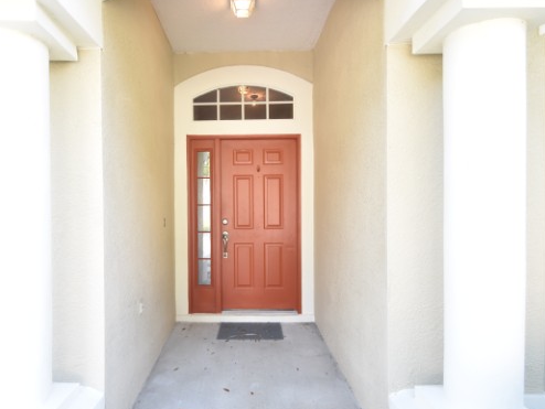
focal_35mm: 21
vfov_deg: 63.5
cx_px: 239
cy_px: 205
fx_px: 331
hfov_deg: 78.6
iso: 400
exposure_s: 1/90
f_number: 4.8
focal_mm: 10
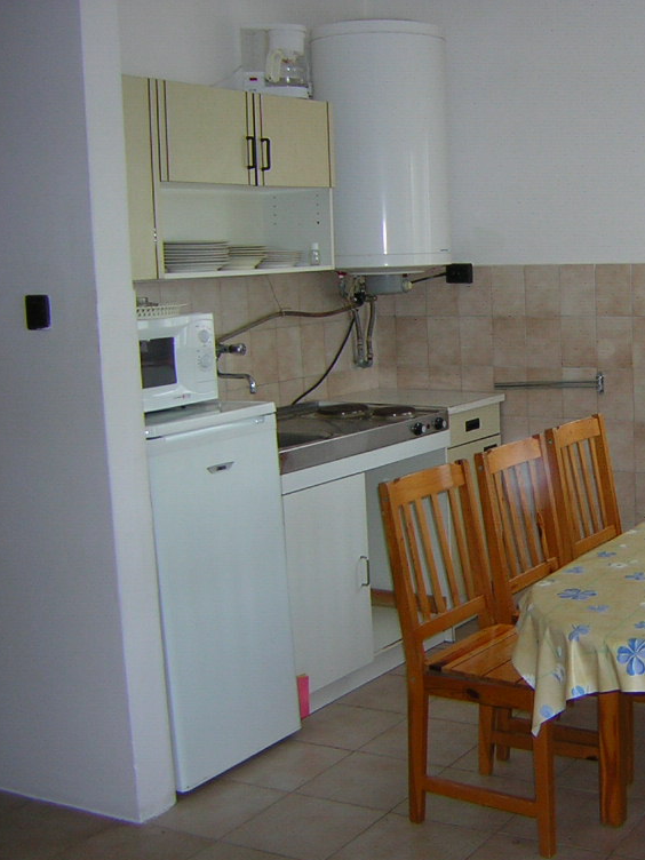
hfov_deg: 28.5
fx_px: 1217
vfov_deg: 38.9
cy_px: 438
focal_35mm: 49
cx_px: 580
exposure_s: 1/47.2
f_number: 2.6
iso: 50
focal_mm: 4.7
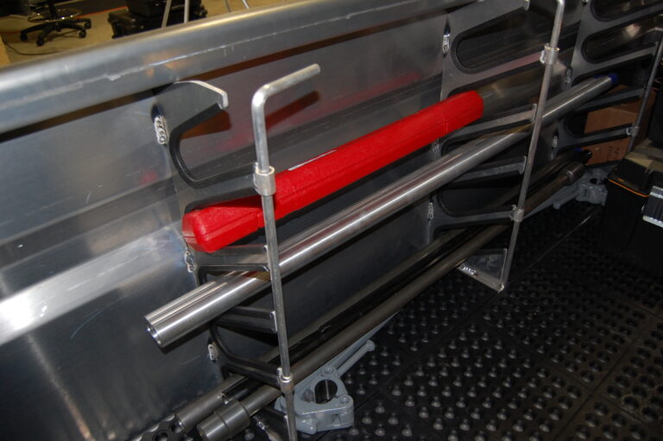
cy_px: 220
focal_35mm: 27
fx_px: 497
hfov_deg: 67.4
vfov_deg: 47.9
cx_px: 332
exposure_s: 1/60
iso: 400
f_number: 3.5
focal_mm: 18
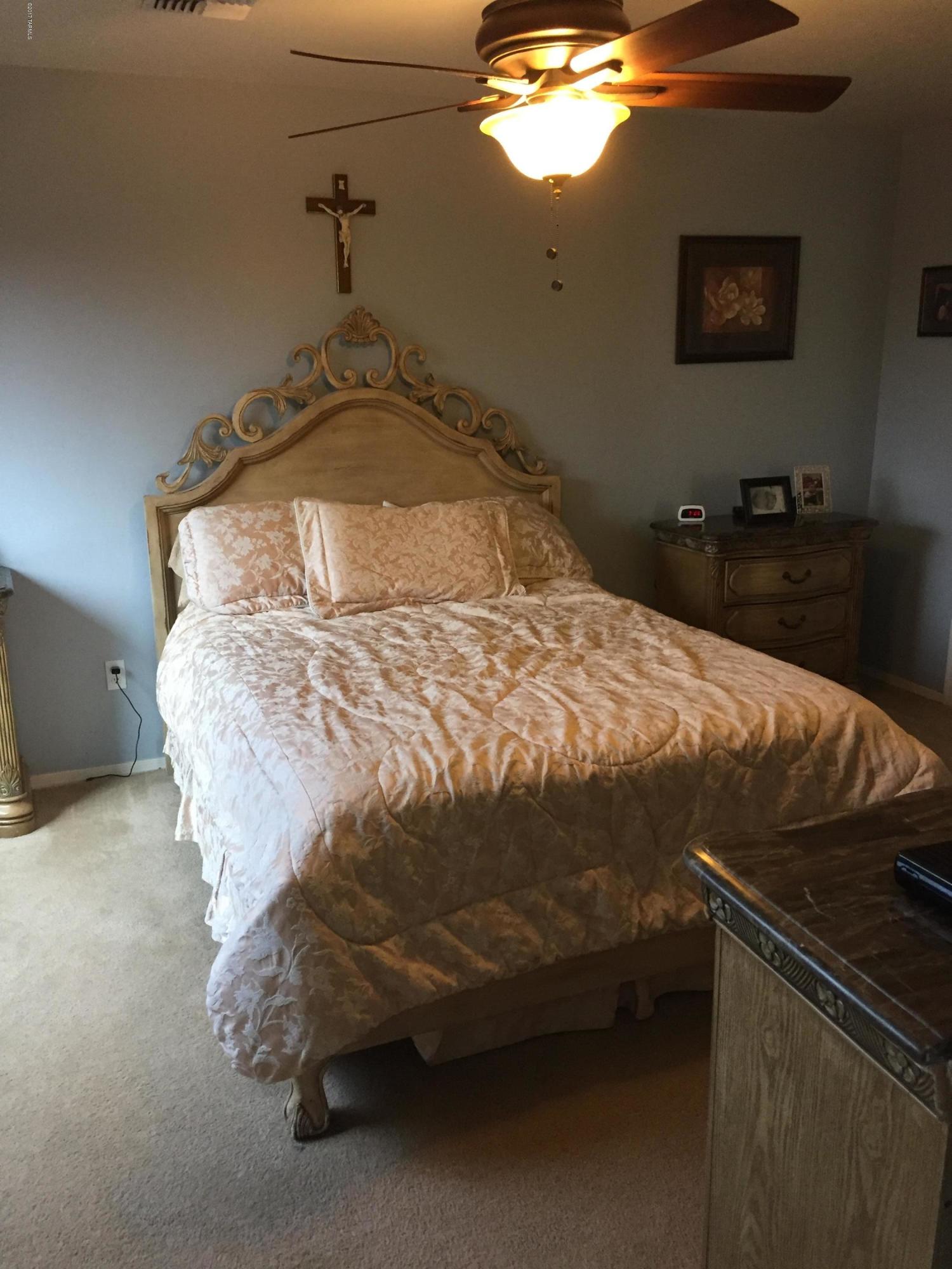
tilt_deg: -15.4
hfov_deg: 48.2
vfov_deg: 61.7
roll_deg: -1.1
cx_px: 476
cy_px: 634
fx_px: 1063
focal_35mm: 29
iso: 160
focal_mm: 4.15
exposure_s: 1/30
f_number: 2.2
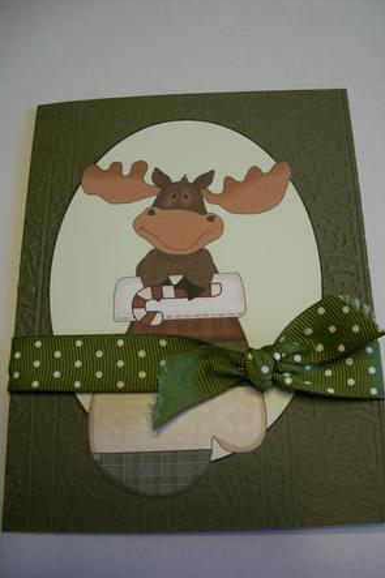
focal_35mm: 37
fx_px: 594
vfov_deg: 51.9
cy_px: 288
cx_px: 210
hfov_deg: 35.9
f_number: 3.1
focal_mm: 6.3
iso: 80
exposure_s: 1/80
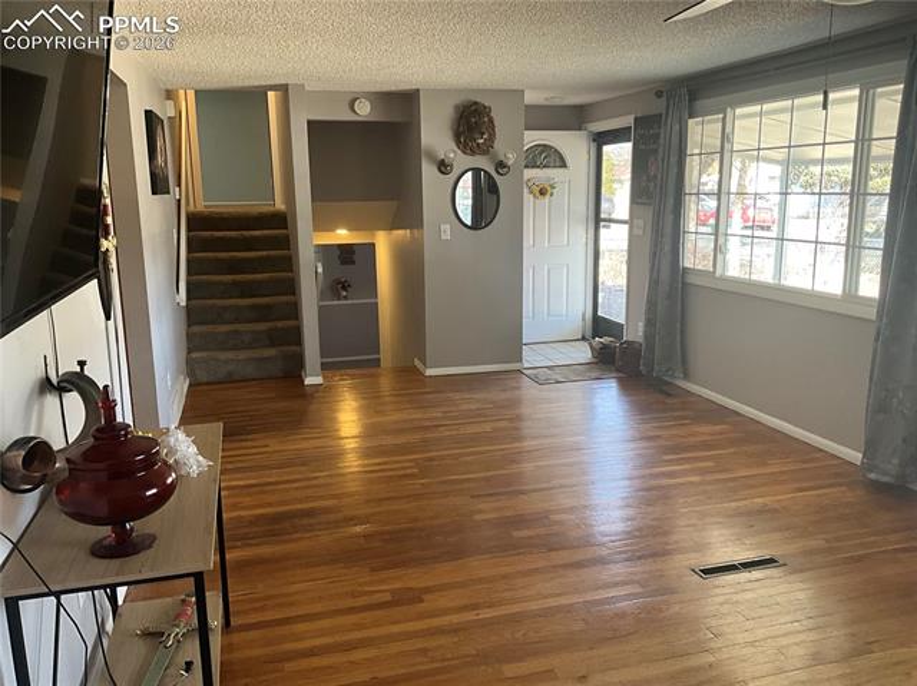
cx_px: 458
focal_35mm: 29
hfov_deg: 61.7
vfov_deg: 48.2
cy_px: 343
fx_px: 768
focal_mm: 3
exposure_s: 1/60
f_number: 1.8
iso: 80
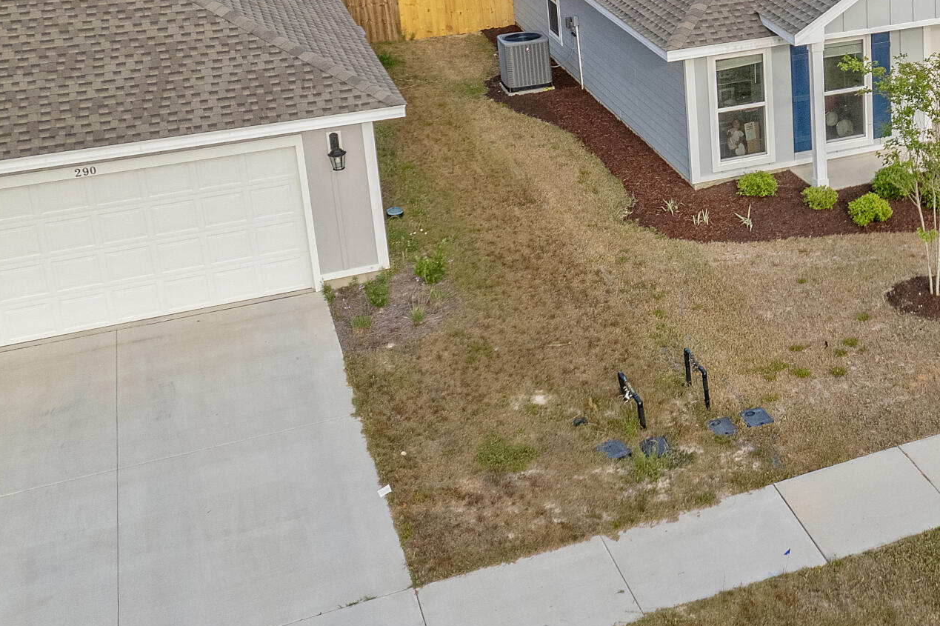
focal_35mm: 52
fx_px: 1357
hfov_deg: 34.1
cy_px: 42
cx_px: 984
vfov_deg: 25.1
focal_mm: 8.38
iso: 120
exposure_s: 1/100
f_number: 2.8
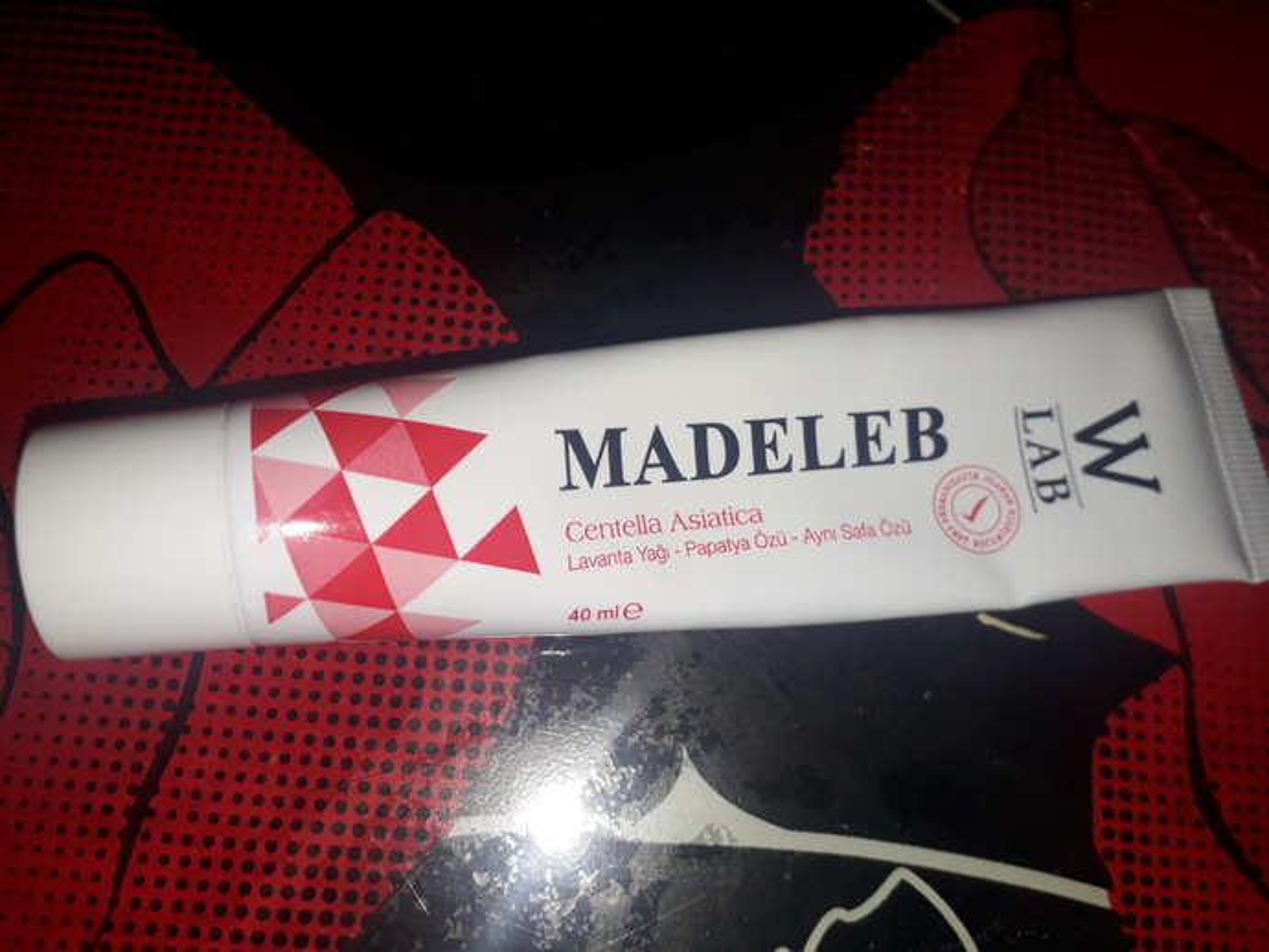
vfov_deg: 51.4
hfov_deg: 65.3
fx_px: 990
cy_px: 476
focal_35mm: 27
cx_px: 634
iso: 40
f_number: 1.9
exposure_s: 1/527
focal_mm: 3.6
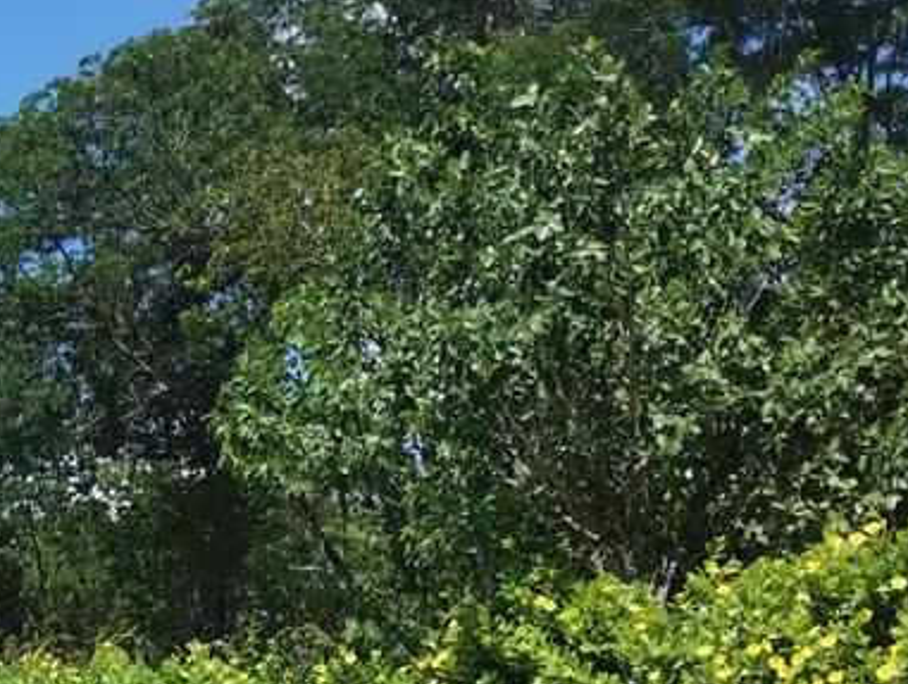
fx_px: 1970
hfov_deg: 24.2
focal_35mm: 75
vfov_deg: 18.9
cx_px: -100
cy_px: 760
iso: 100
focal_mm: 4.27
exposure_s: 1/1533
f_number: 1.8
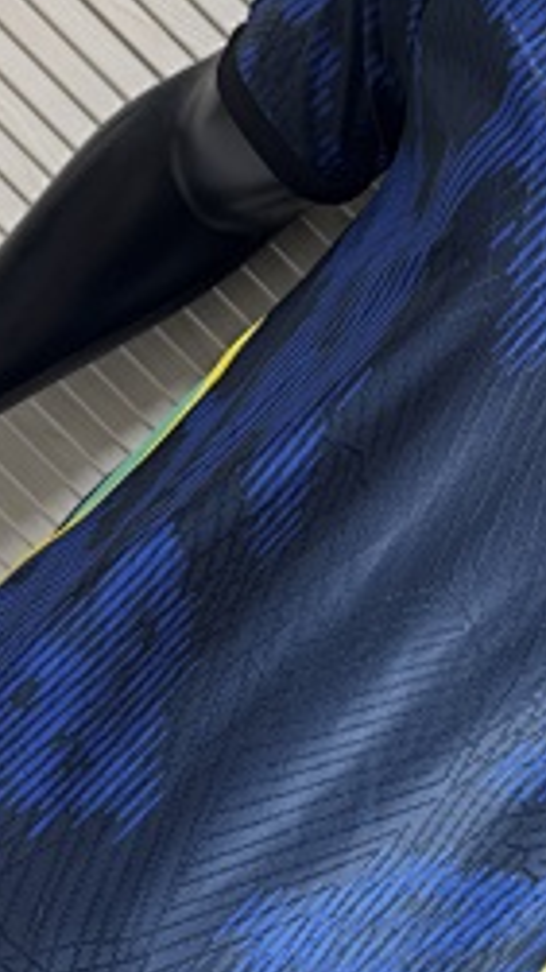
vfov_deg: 39.8
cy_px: 407
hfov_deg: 22.4
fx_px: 1340
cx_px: 513
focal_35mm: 52
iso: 200
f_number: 1.78
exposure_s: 1/95
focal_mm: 6.76
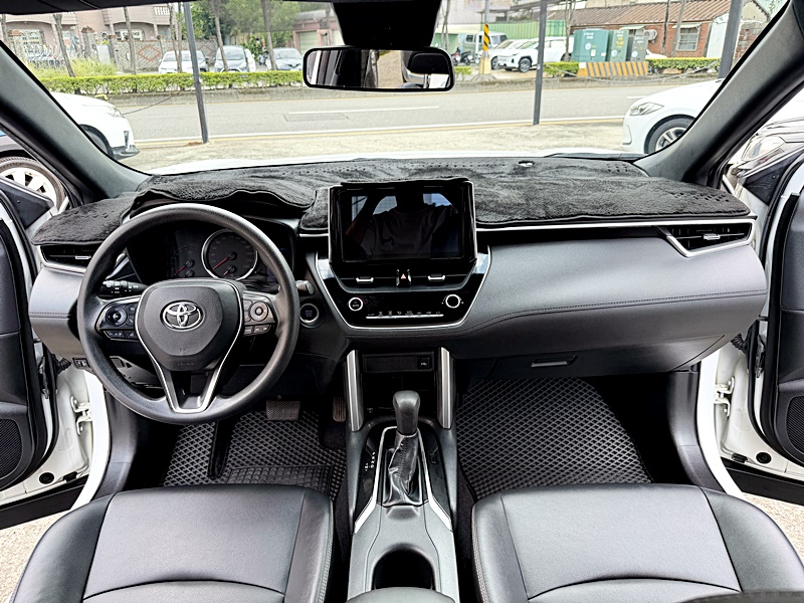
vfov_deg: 56.8
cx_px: 402
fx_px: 557
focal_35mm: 24
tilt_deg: -23.8
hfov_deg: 71.6
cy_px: 302
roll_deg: +1.4
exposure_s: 1/263
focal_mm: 6.76
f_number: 1.78
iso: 80
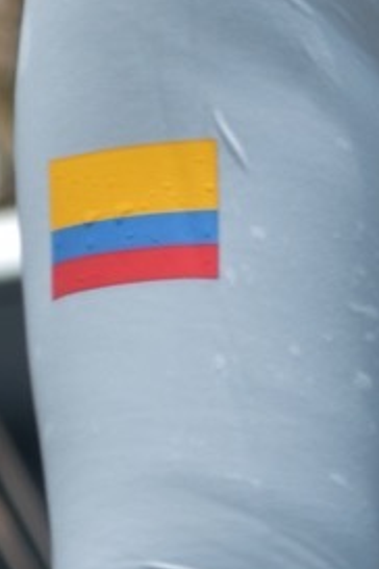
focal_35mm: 1162
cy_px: -646
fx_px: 18348
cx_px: 916
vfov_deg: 1.8
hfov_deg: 1.2
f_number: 8
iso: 100
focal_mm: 110
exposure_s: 1/250
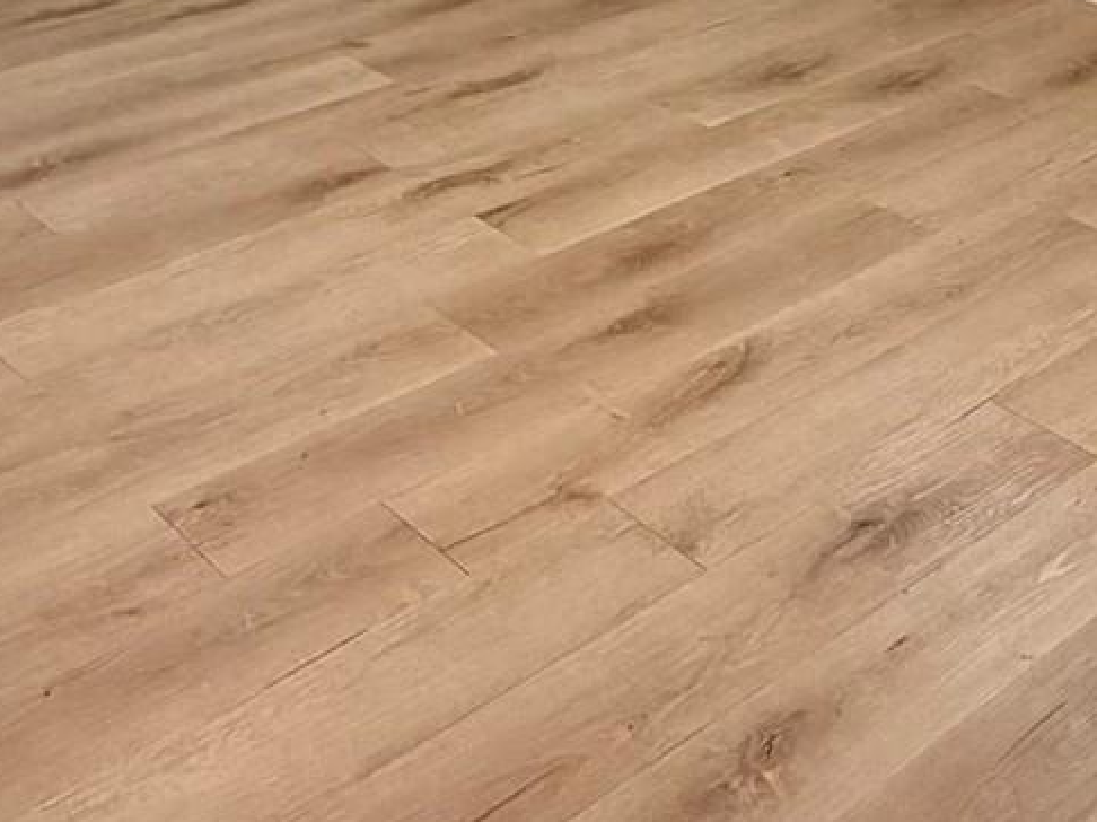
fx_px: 1869
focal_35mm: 59
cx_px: 815
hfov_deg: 32.1
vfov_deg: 22.2
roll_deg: -0.8
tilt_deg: -11.5
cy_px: -253
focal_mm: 2.22
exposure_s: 1/62
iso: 250
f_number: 2.2
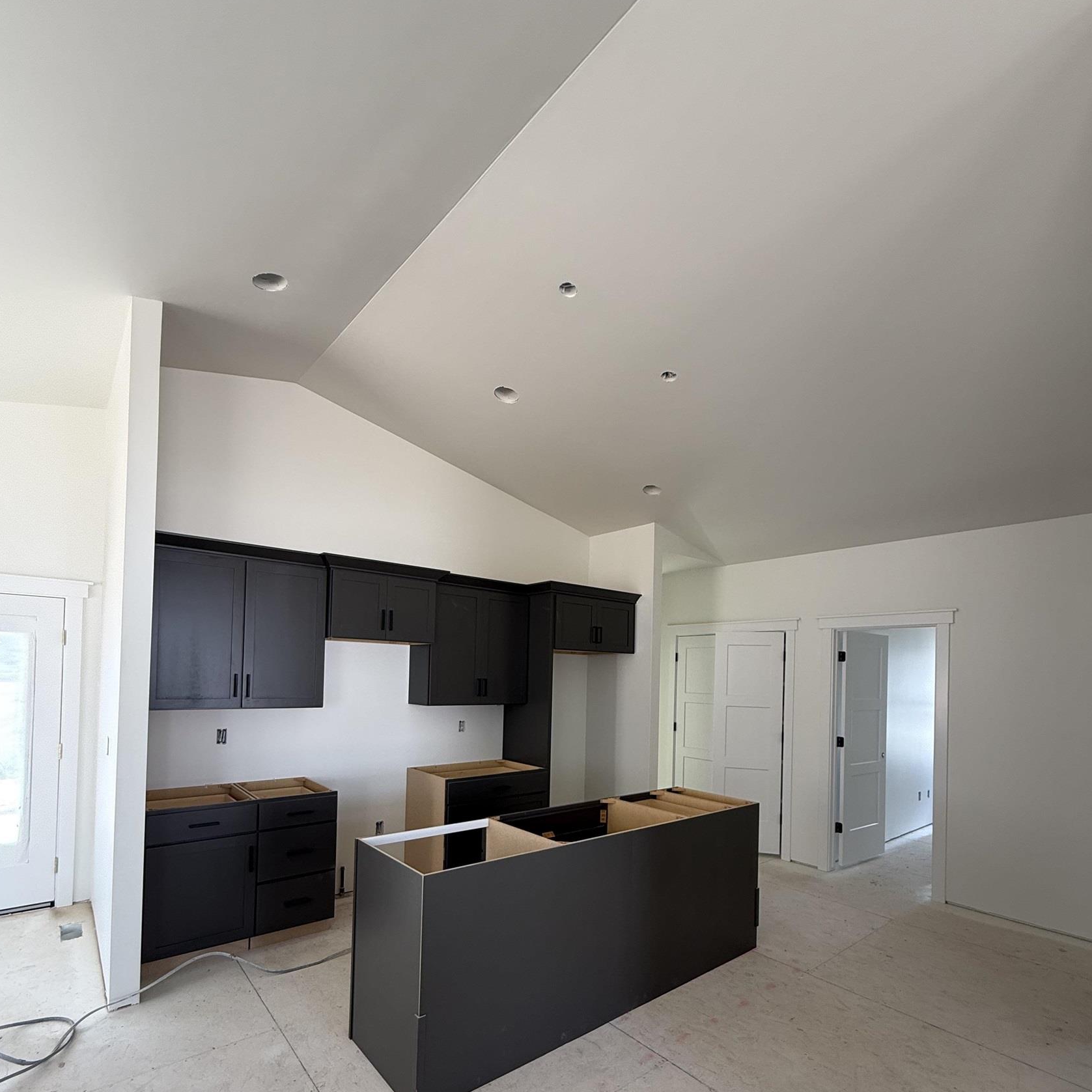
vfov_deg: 82.7
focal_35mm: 17
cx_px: 546
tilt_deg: +1.6
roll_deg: -1.4
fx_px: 607
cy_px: 670
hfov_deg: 84.0
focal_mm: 2.22
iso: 125
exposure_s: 1/99
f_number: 2.2
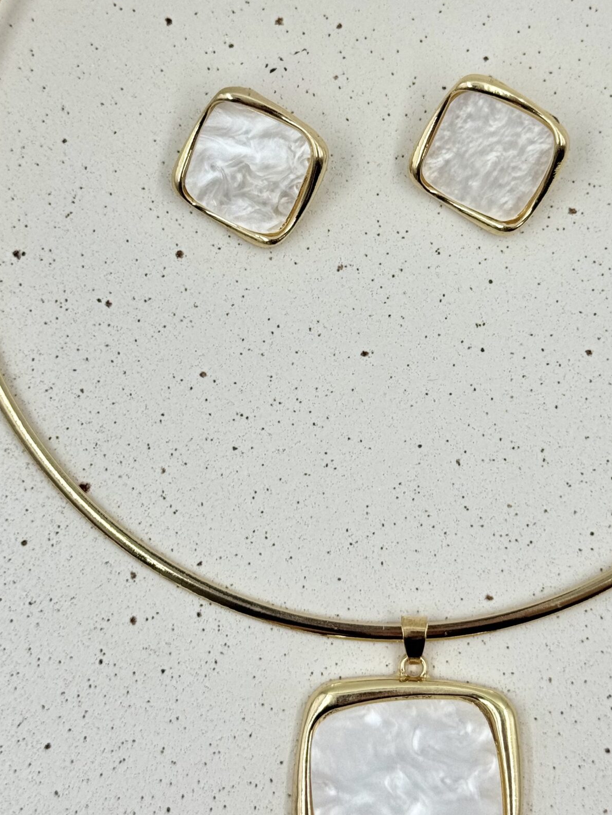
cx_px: 396
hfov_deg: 18.9
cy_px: 319
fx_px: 1838
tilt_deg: -84.1
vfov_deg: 25.0
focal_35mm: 78
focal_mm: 6.76
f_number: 1.78
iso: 64
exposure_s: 1/939
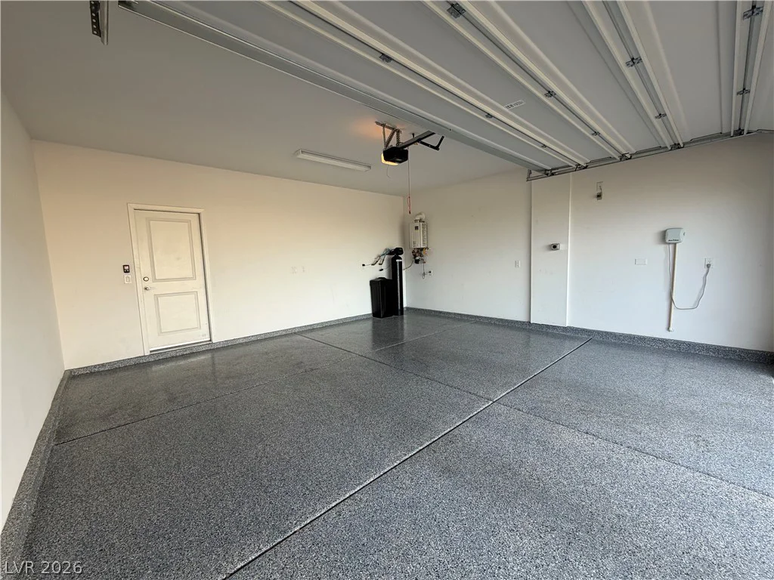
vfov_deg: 85.7
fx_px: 313
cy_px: 290
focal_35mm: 14
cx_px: 387
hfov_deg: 102.1
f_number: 2.2
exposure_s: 1/121
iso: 64
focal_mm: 2.22
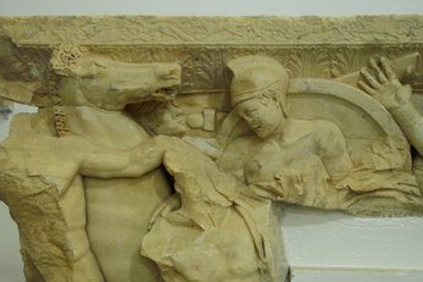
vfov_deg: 23.7
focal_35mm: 57
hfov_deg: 35.0
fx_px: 669
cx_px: 191
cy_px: 173
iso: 1600
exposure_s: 1/40
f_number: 4
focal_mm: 30
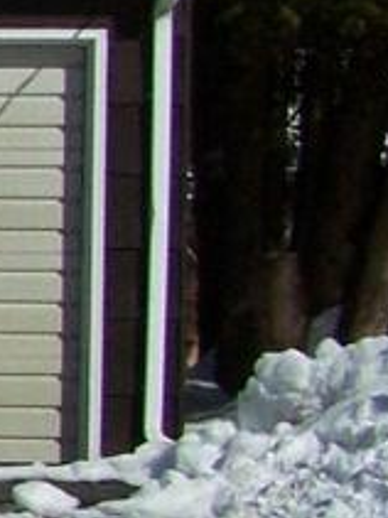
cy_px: 287
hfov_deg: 4.8
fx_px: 4024
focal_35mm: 269
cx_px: -1402
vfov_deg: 7.4
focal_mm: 6.3
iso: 80
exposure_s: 1/1000
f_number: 5.6
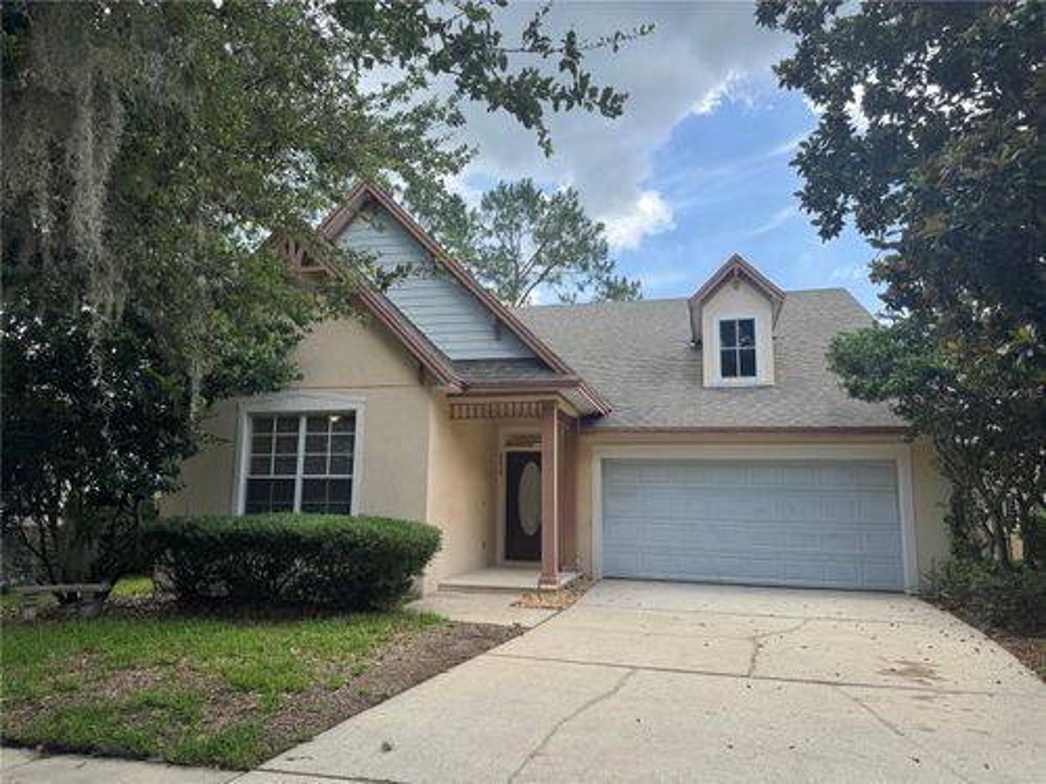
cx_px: 523
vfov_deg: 56.8
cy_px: 392
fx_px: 725
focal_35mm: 24
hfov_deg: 71.6
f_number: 1.78
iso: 80
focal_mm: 6.76
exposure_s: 1/1261
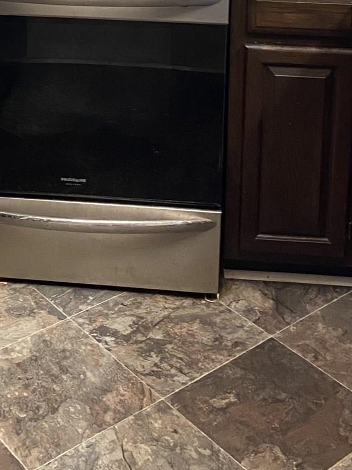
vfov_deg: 25.3
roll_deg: -3.1
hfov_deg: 20.9
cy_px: -74
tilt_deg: -13.1
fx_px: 949
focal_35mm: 70
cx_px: 99
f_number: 1.8
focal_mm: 4.25
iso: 400
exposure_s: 1/40
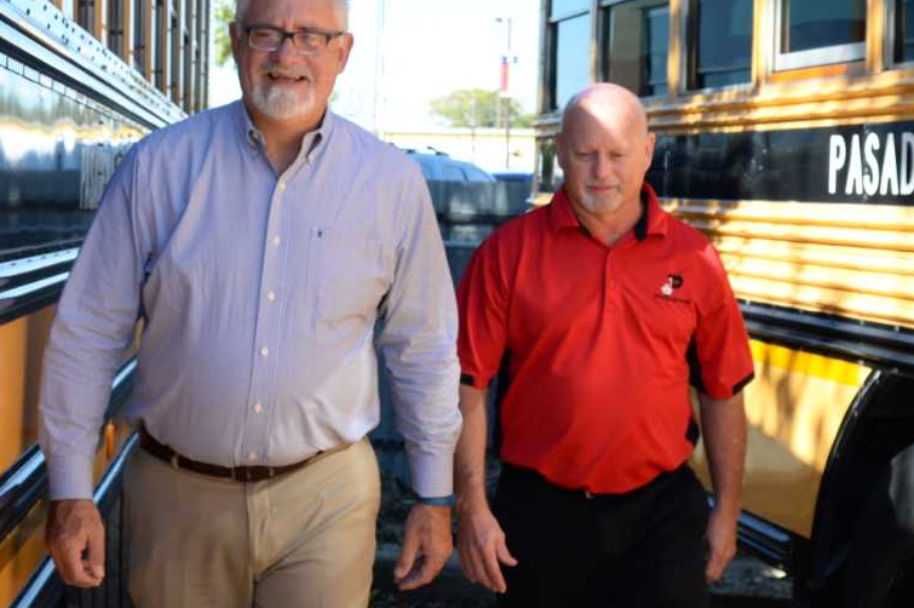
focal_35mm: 76
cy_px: 183
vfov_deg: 17.8
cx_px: 364
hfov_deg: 26.6
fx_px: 1928
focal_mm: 28
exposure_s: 1/320
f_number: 7.1
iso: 400
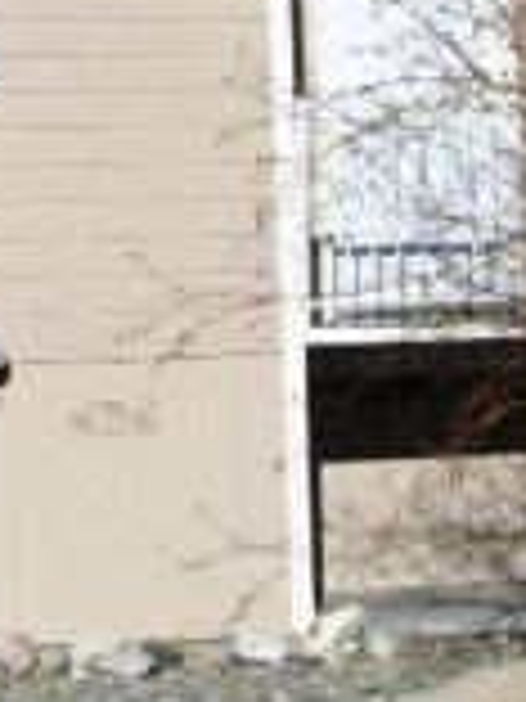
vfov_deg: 16.7
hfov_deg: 12.4
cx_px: -4
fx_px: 2391
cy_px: 268
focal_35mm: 118
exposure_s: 1/568
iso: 64
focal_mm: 5.7
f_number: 5.5
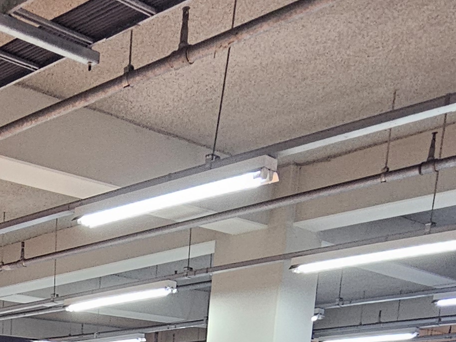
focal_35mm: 57
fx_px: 751
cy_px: 670
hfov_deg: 30.2
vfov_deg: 18.2
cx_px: -48
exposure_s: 1/60
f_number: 2.2
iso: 250
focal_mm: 2.2
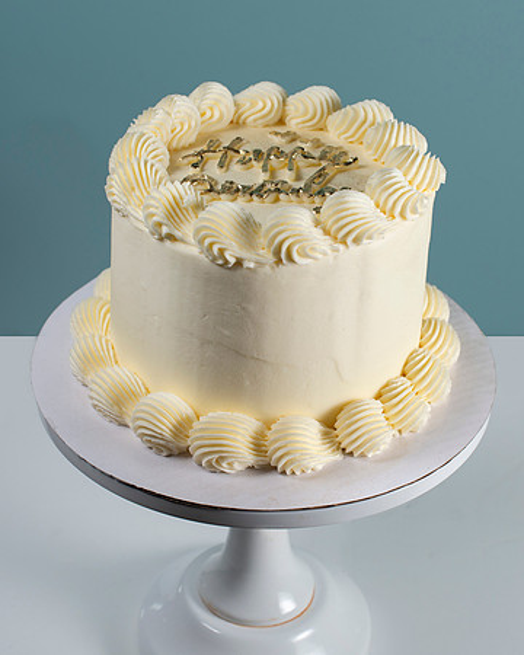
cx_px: 293
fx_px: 1383
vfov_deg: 26.6
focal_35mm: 71
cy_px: 328
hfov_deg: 21.4
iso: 200
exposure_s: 1/200
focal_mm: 50
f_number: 6.3
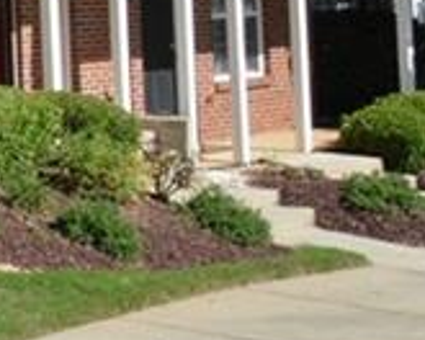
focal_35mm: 100
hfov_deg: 14.5
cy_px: -26
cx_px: -510
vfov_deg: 15.0
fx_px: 1264
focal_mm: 11.5
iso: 320
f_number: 11
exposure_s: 1/500
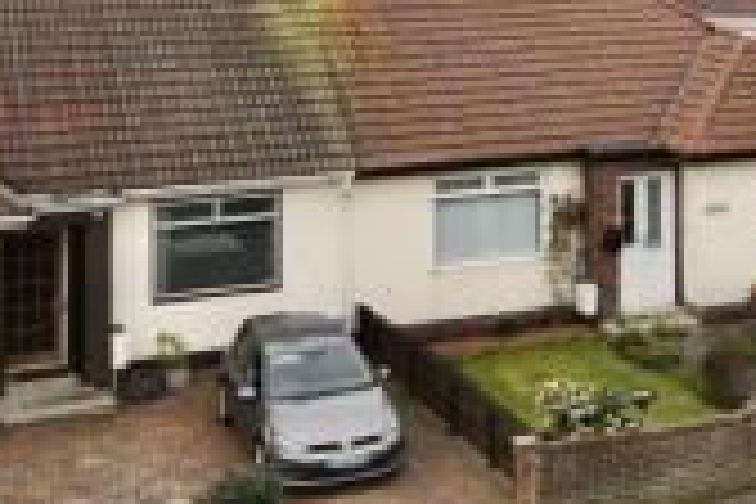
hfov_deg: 23.0
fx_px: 1785
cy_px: -155
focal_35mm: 85
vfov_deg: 15.3
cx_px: 742
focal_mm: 20
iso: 100
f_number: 6.3
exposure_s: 1/200
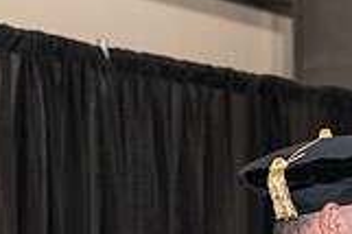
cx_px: 503
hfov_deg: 8.0
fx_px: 2471
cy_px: 316
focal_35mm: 253
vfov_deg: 5.4
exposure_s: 1/200
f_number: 5.6
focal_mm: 70
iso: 2500
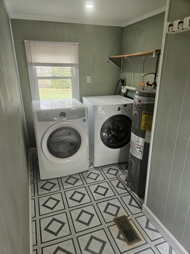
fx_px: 168
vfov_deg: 73.9
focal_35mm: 23
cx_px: 95
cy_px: 127
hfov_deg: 58.9
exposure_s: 1/120
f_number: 1.8
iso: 100
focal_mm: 5.4
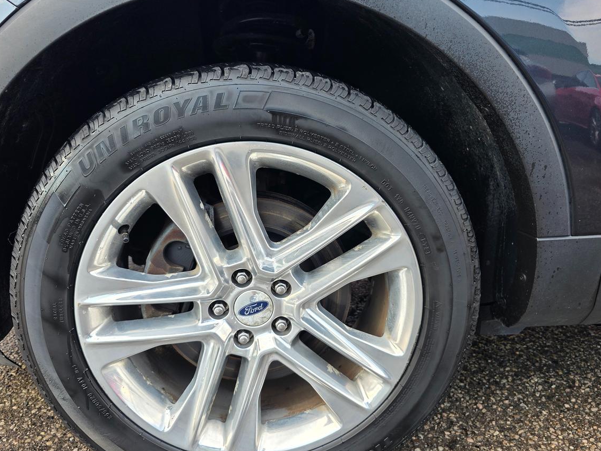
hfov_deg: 67.3
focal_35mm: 26
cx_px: 291
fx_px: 451
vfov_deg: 53.0
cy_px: 249
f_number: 1.7
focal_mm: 6.3
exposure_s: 1/120
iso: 16
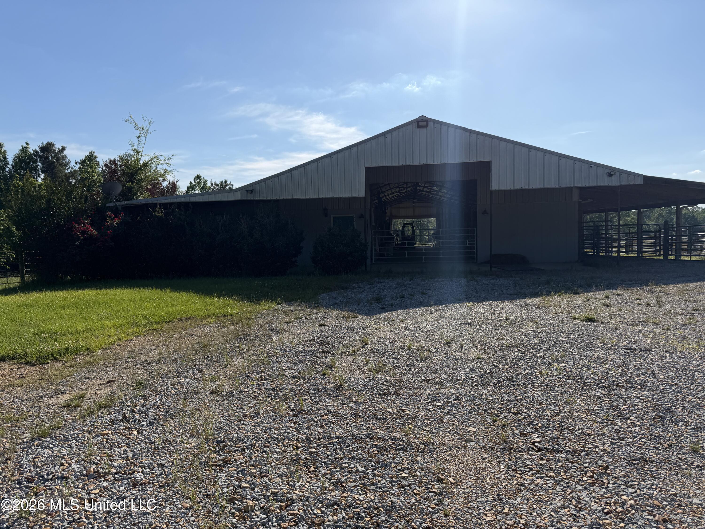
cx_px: 352
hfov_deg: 71.6
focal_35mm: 24
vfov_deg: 56.8
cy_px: 264
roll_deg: +2.1
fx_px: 489
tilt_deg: -6.0
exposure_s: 1/7353
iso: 80
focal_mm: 6.76
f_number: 1.78
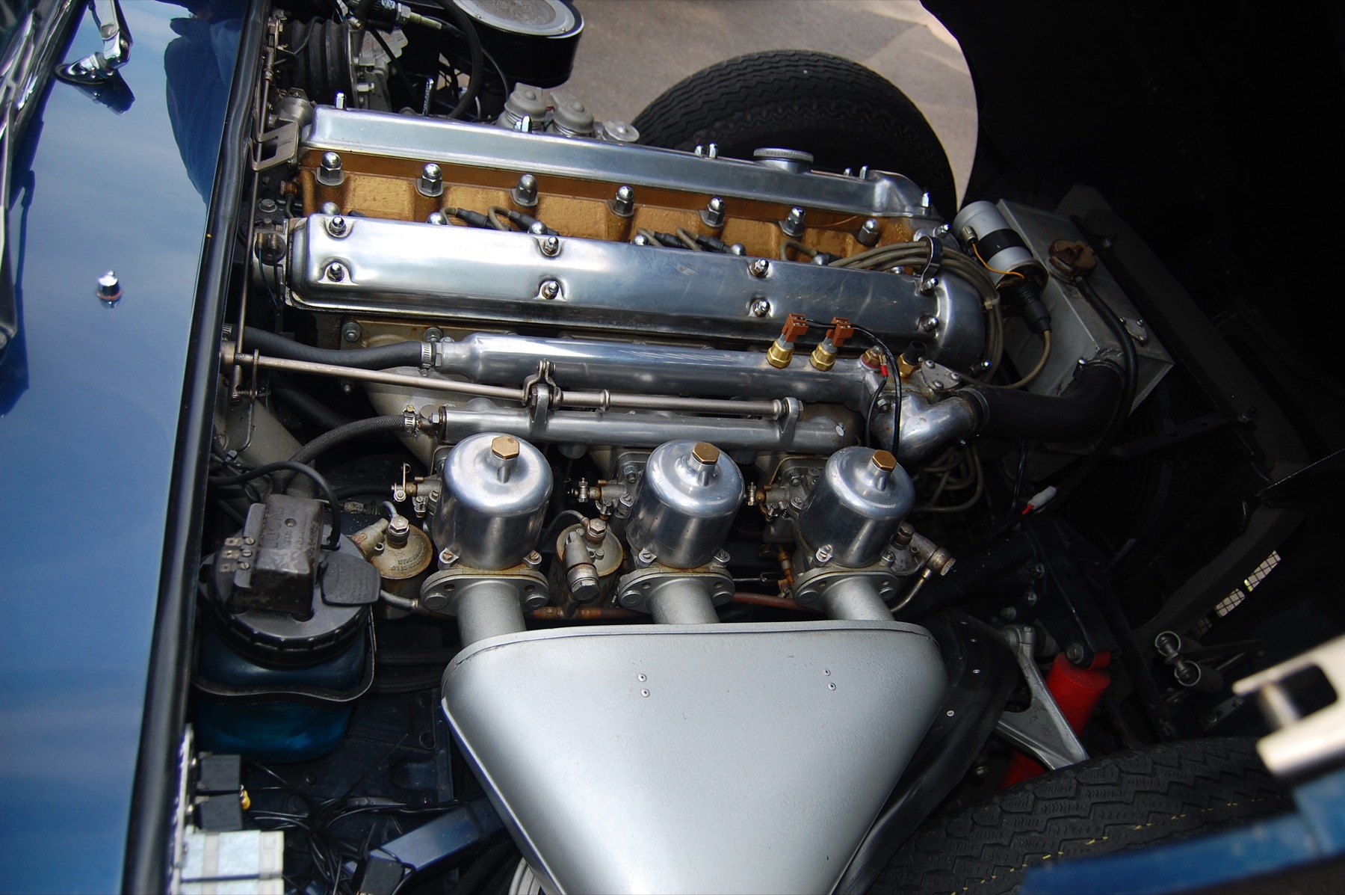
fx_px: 1008
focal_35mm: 27
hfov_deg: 67.4
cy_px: 448
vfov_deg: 47.9
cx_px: 672
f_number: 3.5
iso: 200
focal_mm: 18
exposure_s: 1/100
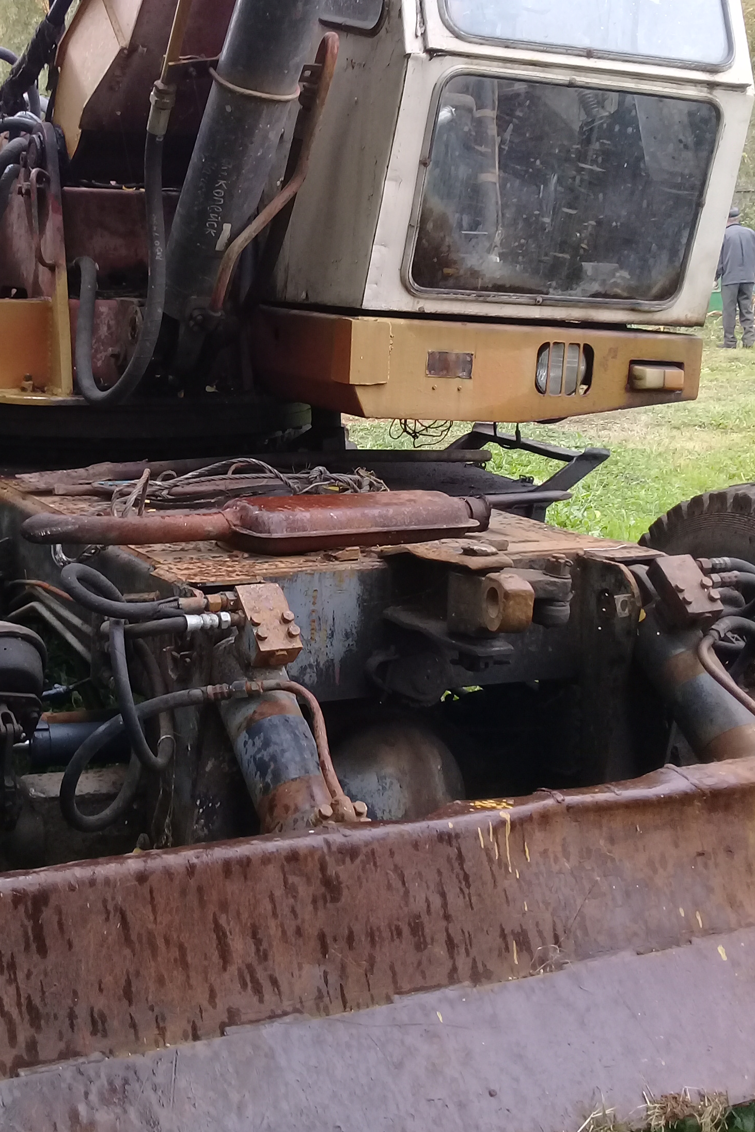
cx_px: 187
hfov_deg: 27.7
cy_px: 422
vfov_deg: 40.8
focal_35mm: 48
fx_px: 1509
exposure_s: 1/33
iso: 64
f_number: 2.2
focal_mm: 3.3
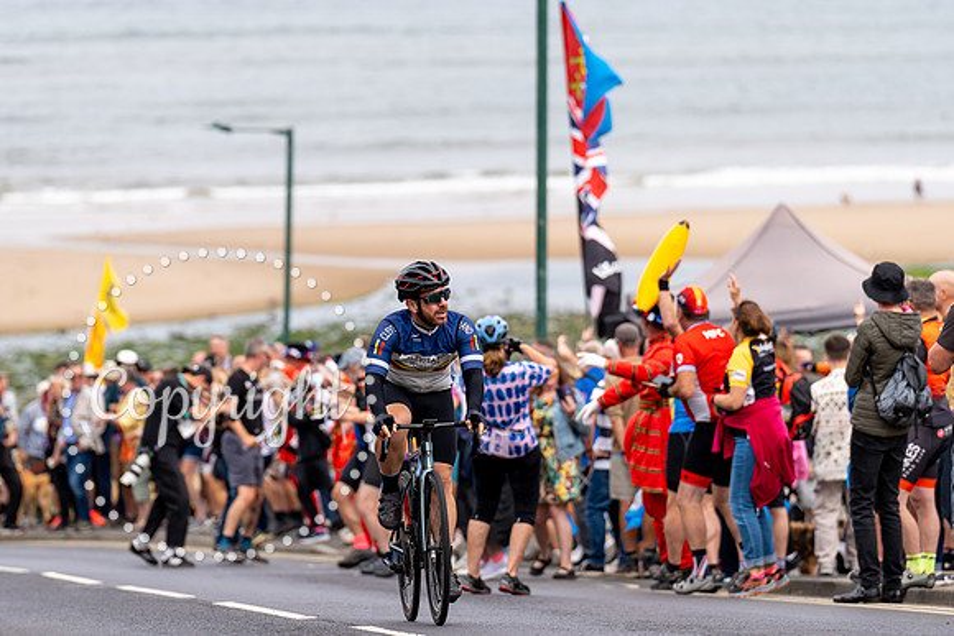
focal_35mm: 244
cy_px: 309
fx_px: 6478
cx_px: 432
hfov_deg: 8.4
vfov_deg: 5.6
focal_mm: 200
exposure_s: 1/640
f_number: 3.5
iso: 100
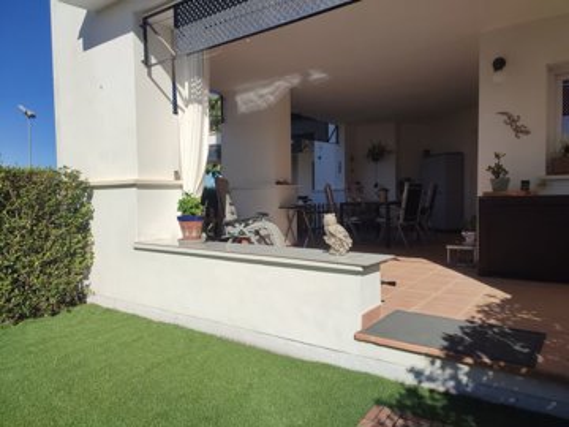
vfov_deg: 54.9
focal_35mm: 25
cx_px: 284
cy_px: 214
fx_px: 411
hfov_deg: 69.4
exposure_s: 1/1284
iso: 50
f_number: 1.9
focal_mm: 6.04
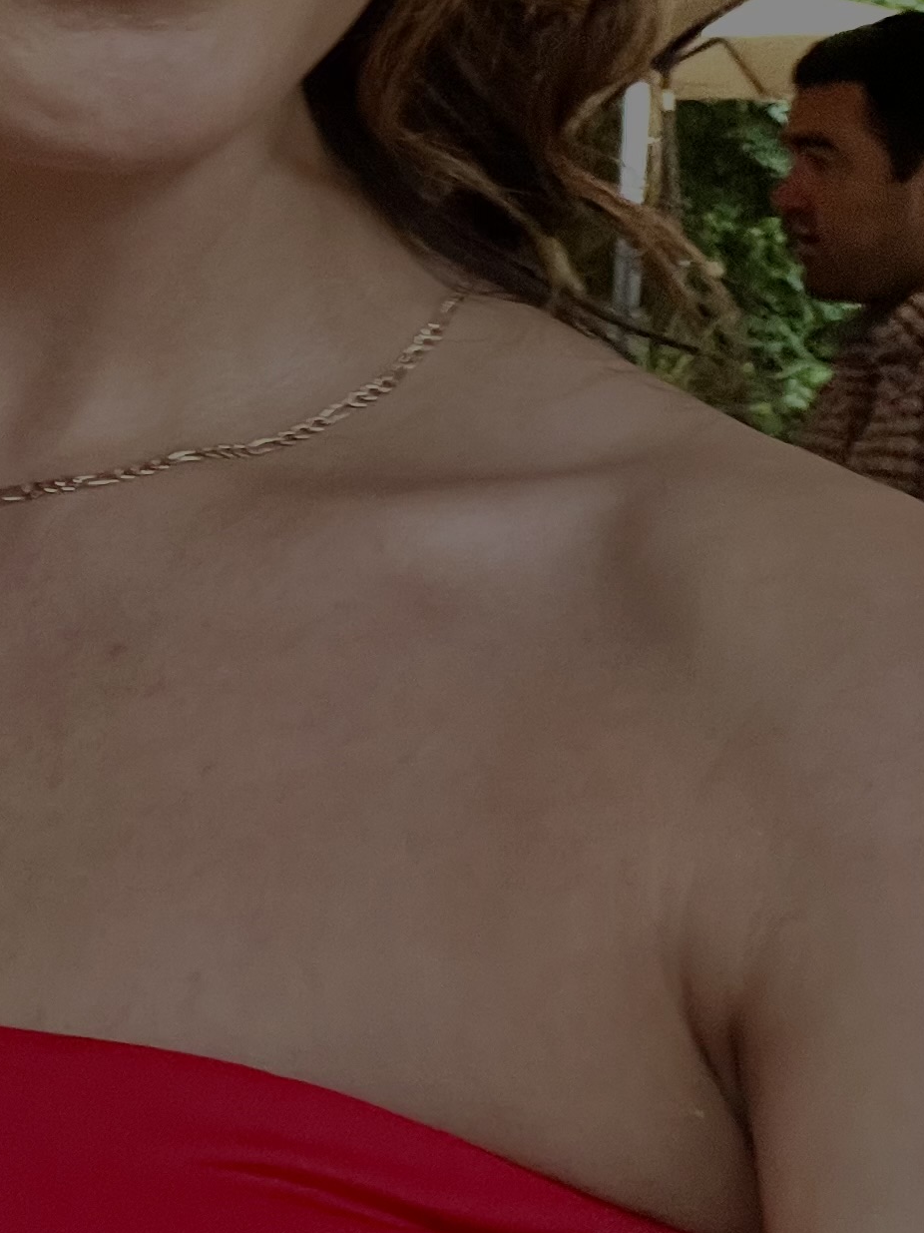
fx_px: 2670
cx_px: 47
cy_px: 87
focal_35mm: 75
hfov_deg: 19.2
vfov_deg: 25.1
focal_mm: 2.71
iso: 400
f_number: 2.2
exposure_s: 1/30
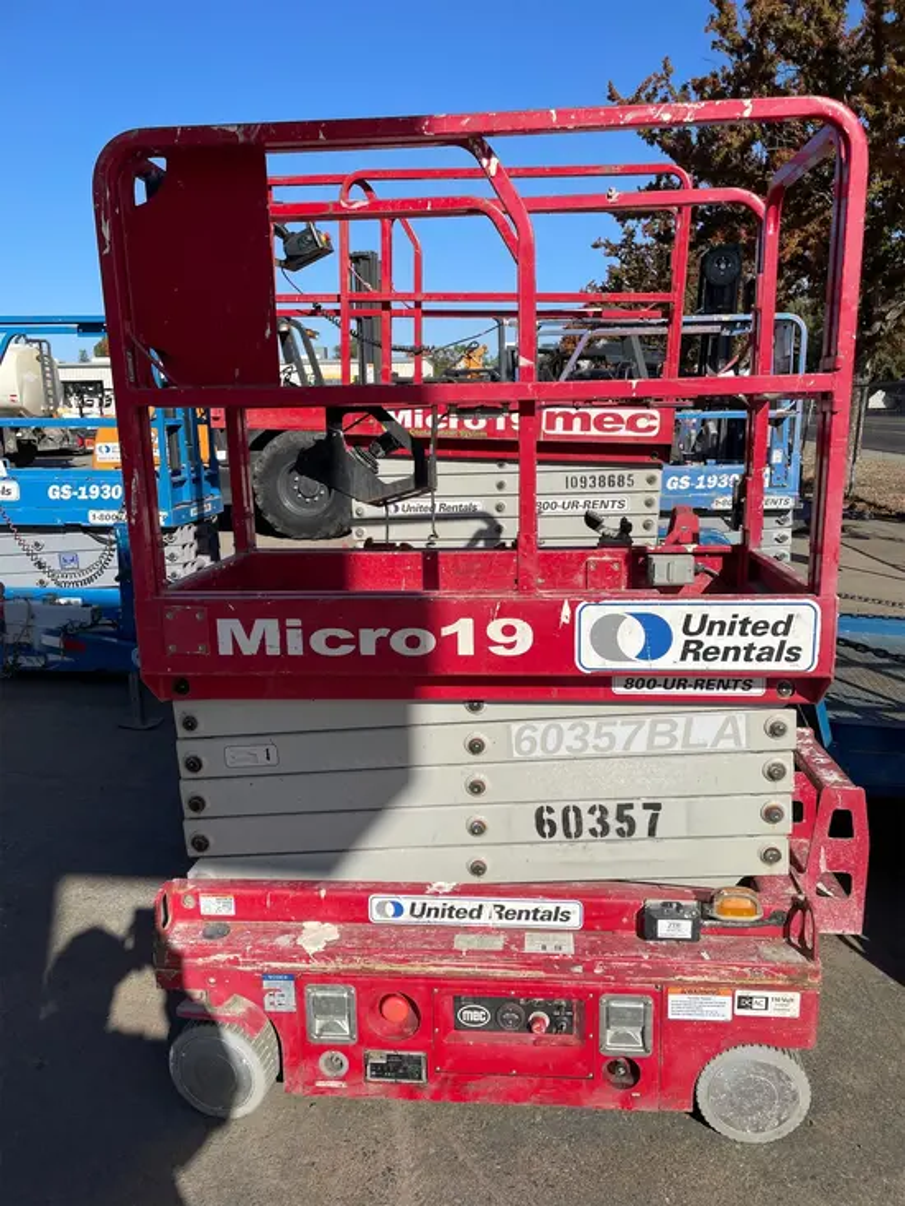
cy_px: 603
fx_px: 906
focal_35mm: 26
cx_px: 452
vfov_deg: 67.3
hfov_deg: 53.1
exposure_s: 1/5051
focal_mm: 4.2
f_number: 1.6
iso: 32
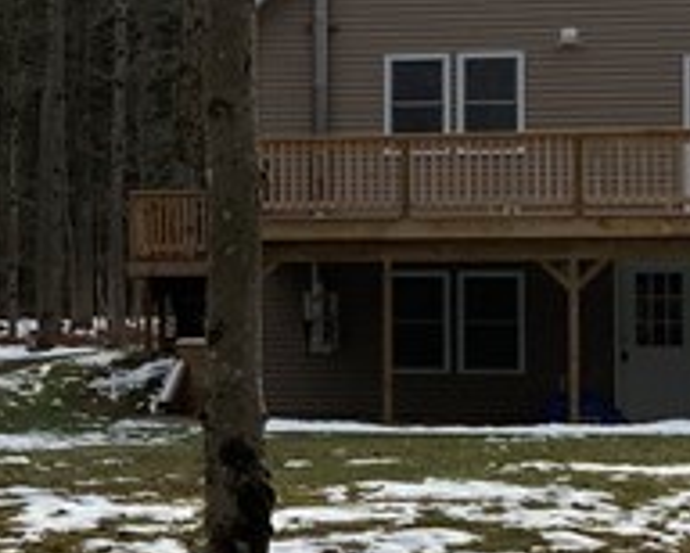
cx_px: -262
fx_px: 3087
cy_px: 198
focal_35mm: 151
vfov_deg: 10.2
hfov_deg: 12.3
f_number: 1.8
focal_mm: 3
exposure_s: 1/1250
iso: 16
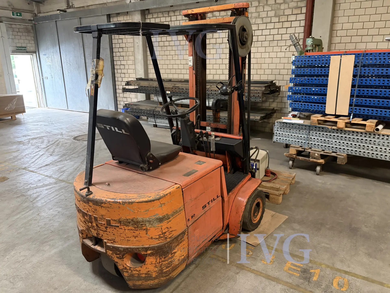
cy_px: 146
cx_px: 195
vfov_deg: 53.1
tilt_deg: -17.2
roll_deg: +1.3
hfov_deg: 67.3
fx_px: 293
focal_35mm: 26
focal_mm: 5.96
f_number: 1.6
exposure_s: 1/33
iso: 500
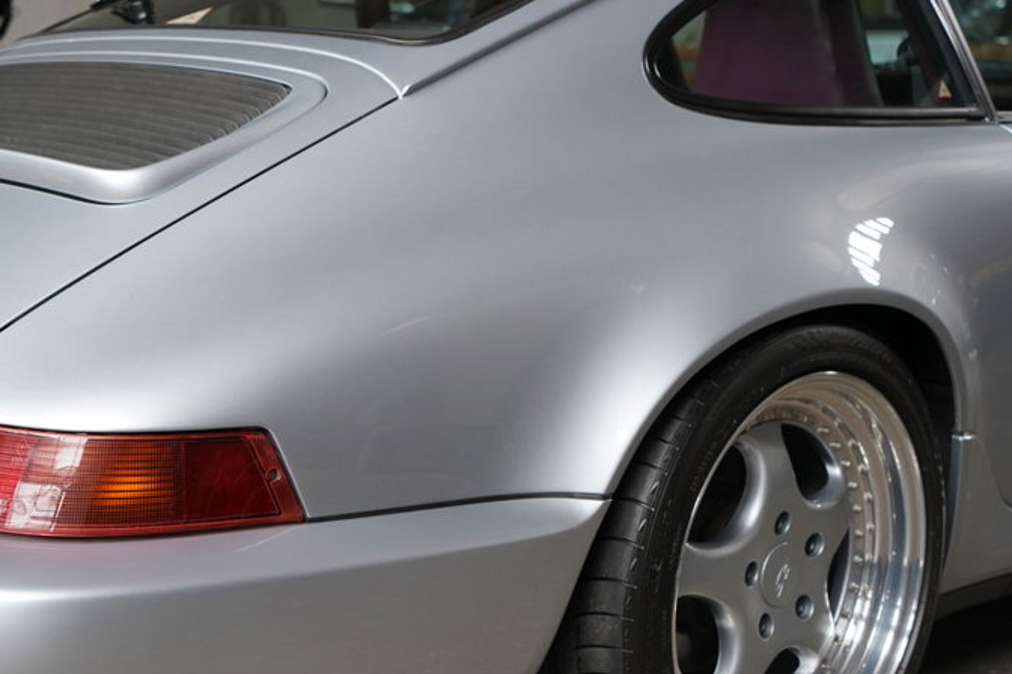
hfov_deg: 32.9
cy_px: 419
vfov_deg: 22.2
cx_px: 465
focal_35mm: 61
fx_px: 1715
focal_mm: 40
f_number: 4
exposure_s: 1/500
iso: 2000
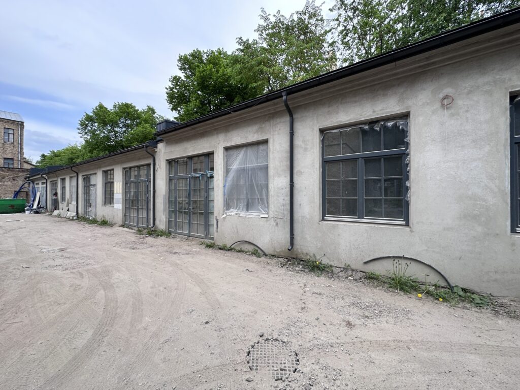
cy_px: 195
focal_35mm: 14
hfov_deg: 102.1
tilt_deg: +1.7
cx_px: 260
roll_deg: -0.9
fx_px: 210
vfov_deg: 85.7
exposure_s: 1/404
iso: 40
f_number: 2.2
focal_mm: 2.22
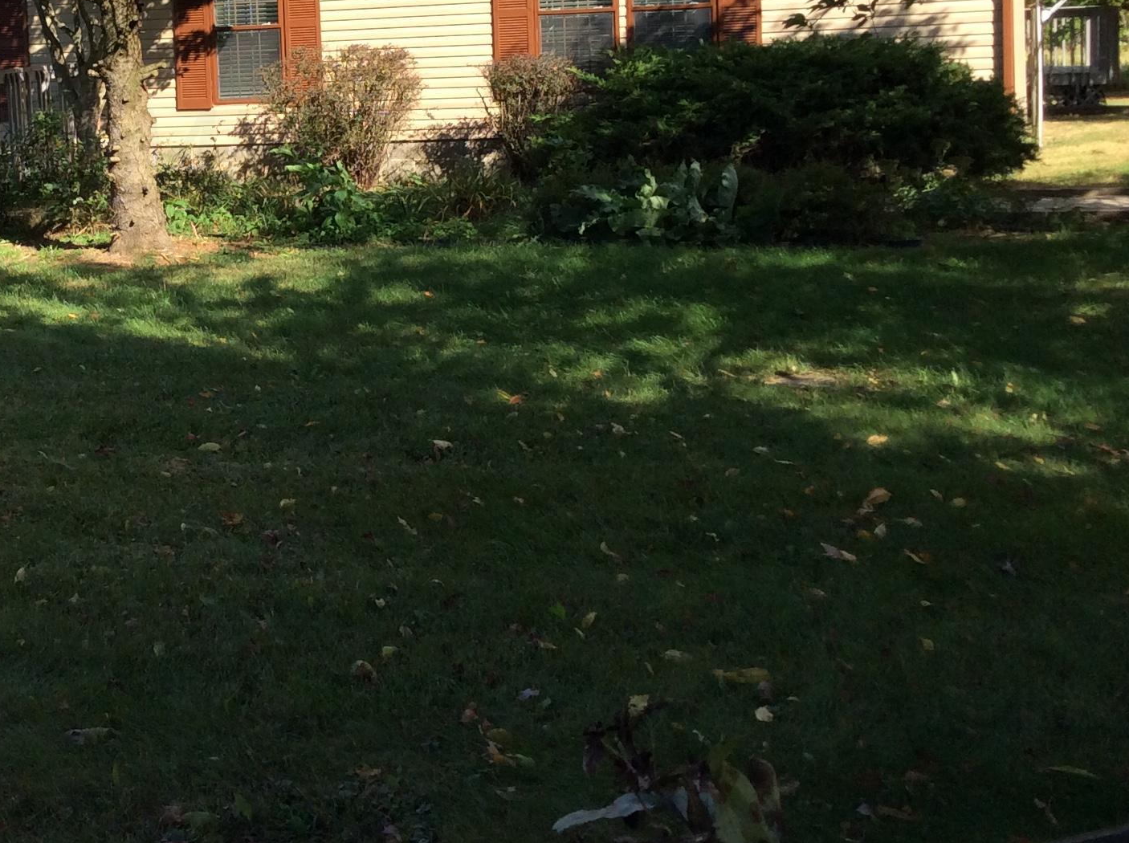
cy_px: 150
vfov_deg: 24.3
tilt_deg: -4.2
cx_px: 133
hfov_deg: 31.4
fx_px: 1921
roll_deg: +2.6
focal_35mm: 59
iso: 32
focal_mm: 3.3
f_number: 2.4
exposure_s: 1/615
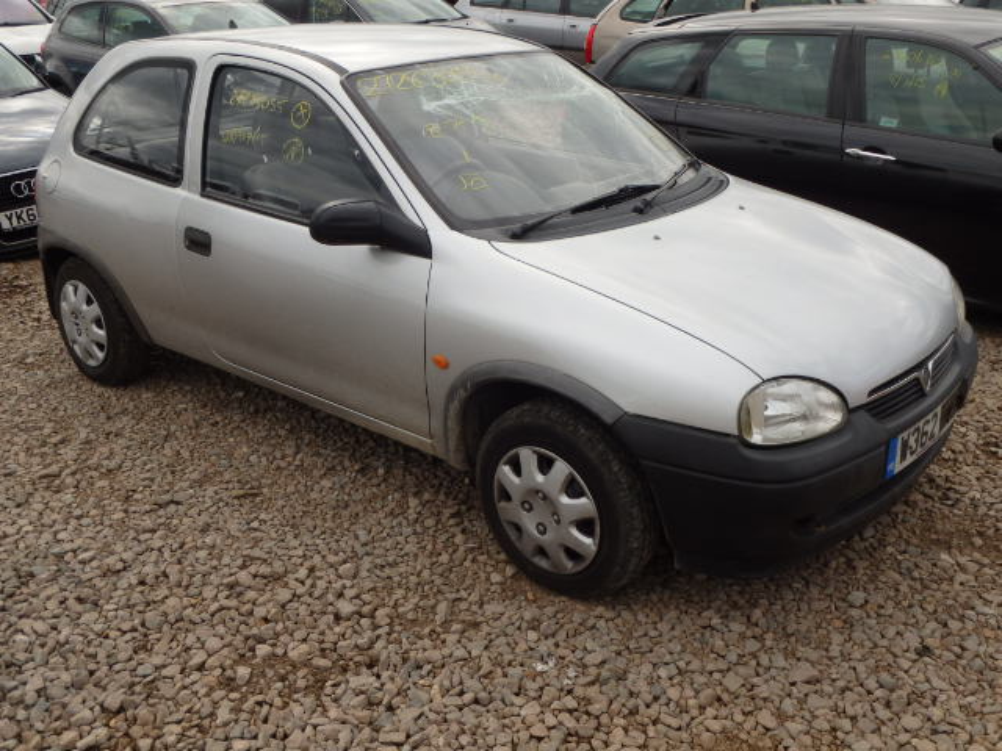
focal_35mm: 36
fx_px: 1042
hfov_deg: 51.4
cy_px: 376
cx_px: 501
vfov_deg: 39.7
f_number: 4.5
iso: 125
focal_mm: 6.4
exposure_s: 1/640
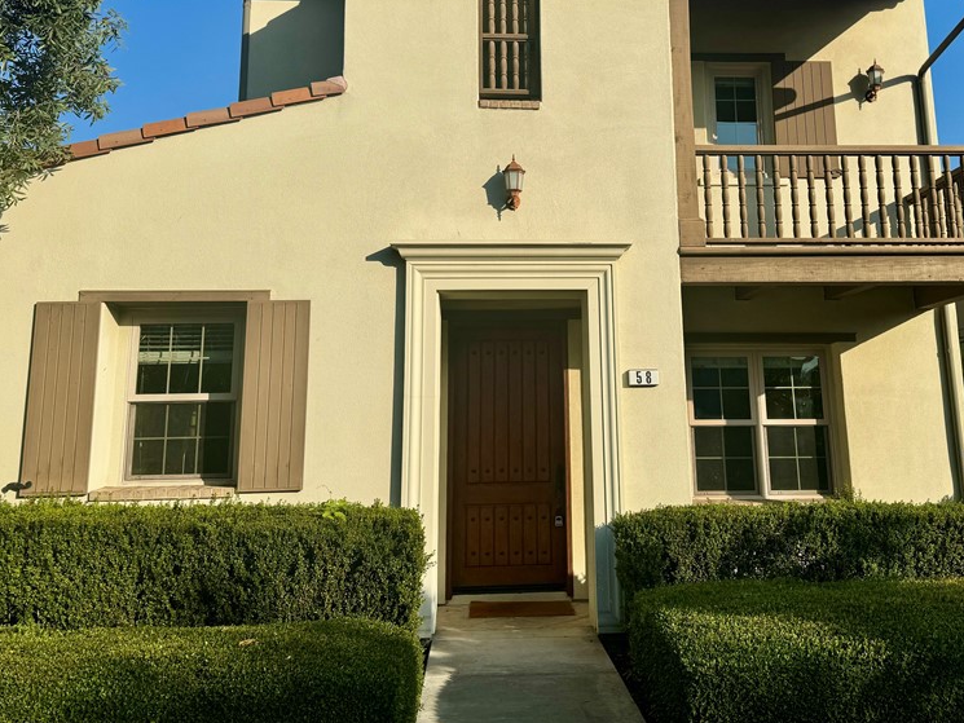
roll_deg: +1.5
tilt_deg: +11.5
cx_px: 554
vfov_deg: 42.5
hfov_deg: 55.1
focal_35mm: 33
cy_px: 260
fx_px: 919
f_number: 1.78
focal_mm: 6.76
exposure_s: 1/6410
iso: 80
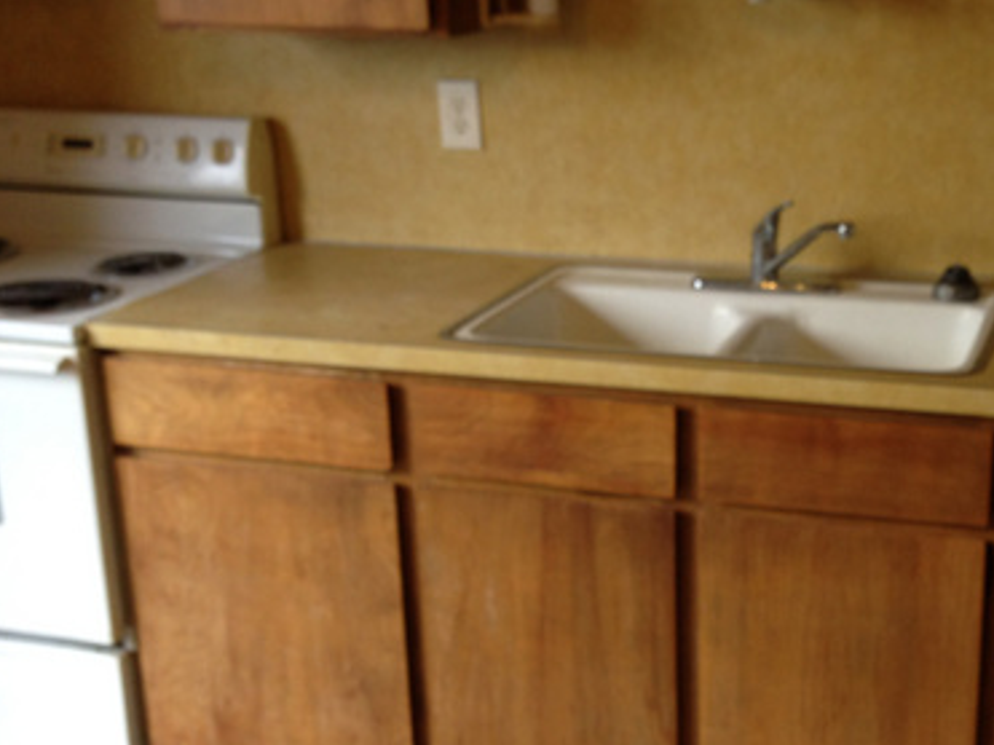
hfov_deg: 33.5
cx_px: 672
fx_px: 1636
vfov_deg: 25.6
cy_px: 448
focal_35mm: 57
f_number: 2.4
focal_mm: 4.12
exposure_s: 1/60
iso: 64
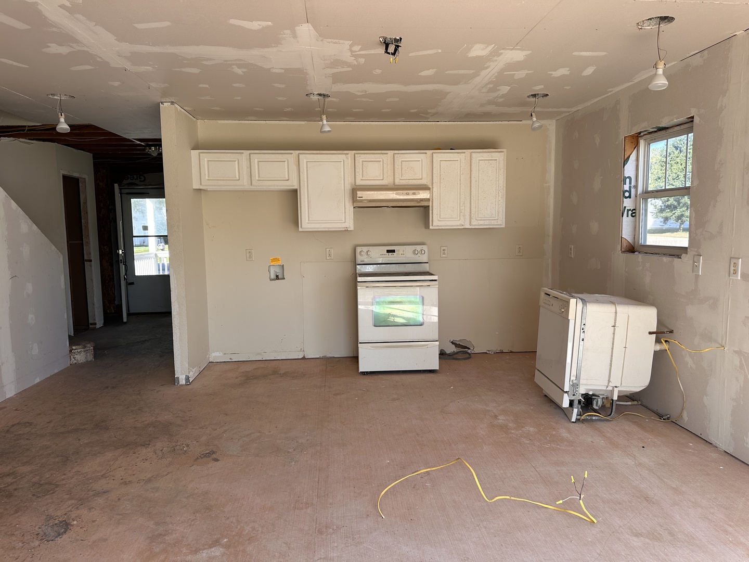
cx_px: 374
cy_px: 281
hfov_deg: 71.6
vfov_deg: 56.8
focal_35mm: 24
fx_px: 519
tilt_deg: -4.6
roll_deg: +1.6
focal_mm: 6.86
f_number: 1.78
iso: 80
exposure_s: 1/360
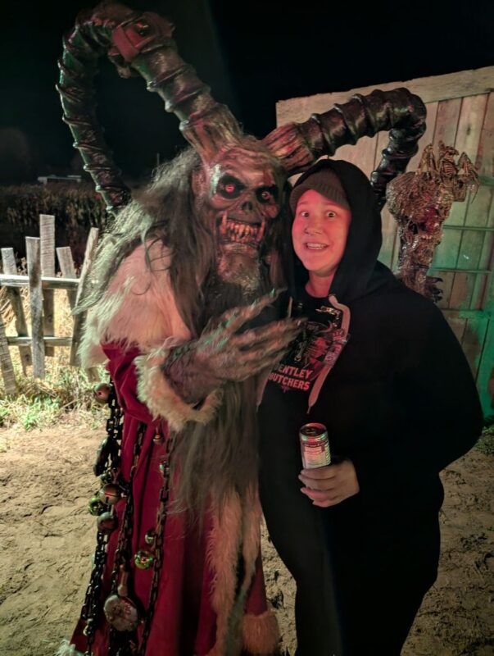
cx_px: 247
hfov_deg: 57.0
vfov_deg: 71.5
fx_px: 455
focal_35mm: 24
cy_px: 328
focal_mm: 6.9
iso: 986
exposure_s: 1/10
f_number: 1.68
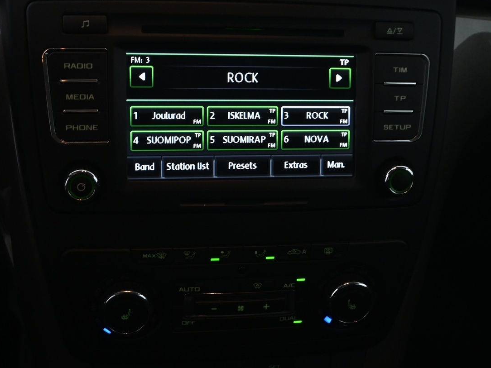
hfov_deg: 40.9
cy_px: 155
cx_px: 231
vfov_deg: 31.2
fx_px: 658
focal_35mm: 46
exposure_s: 1/10
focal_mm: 21.5
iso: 1000
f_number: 5.6
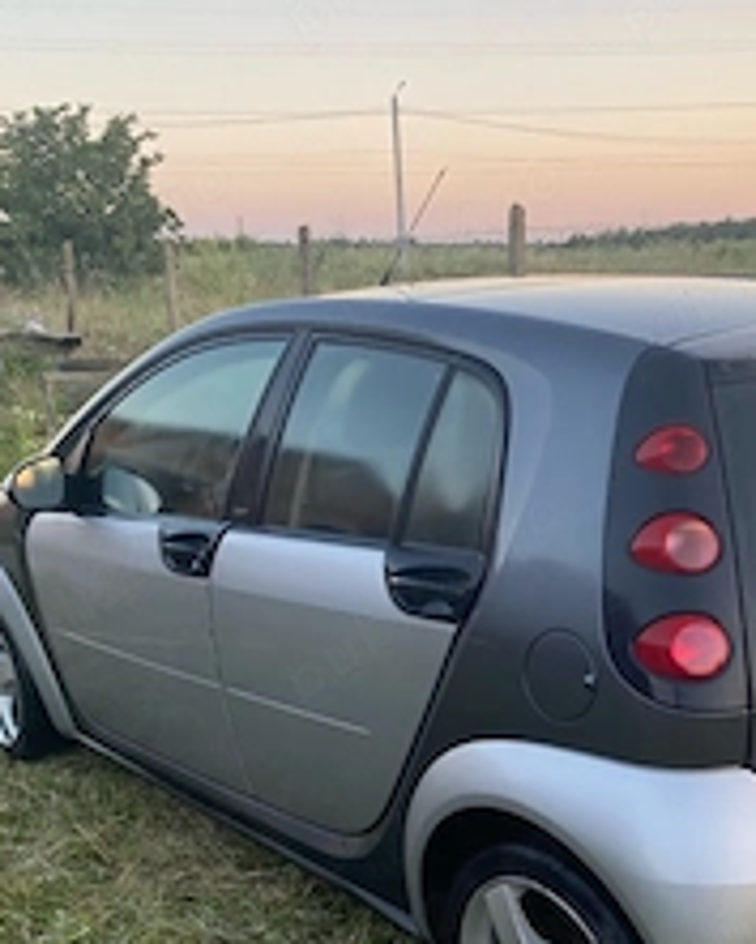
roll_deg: +2.2
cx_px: 508
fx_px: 1286
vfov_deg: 39.7
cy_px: 649
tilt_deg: -13.9
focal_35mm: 46
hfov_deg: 32.5
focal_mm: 4.25
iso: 50
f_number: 1.8
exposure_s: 1/122
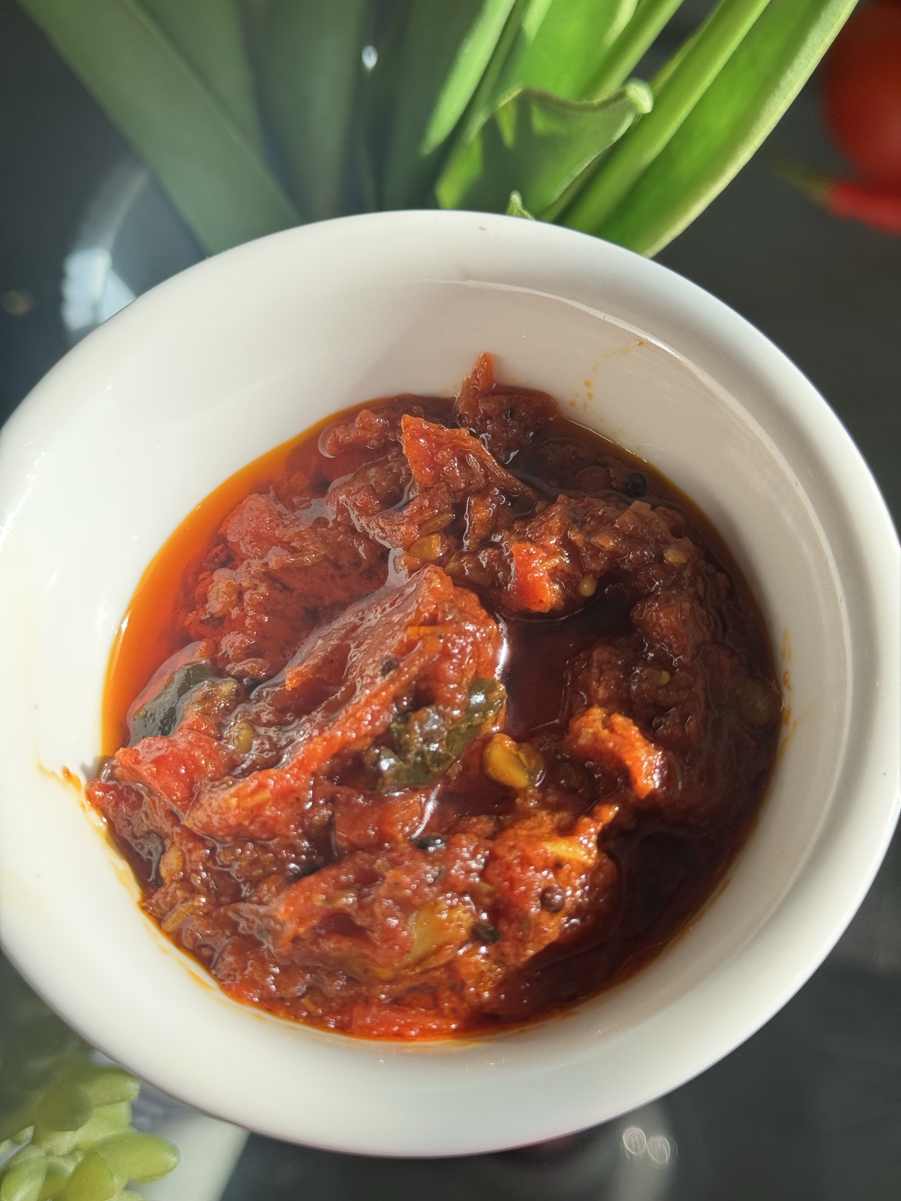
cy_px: 600
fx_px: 1666
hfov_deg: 30.3
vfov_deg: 39.7
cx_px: 450
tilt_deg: -67.7
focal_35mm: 48
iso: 64
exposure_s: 1/558
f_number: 1.78
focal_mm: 6.76
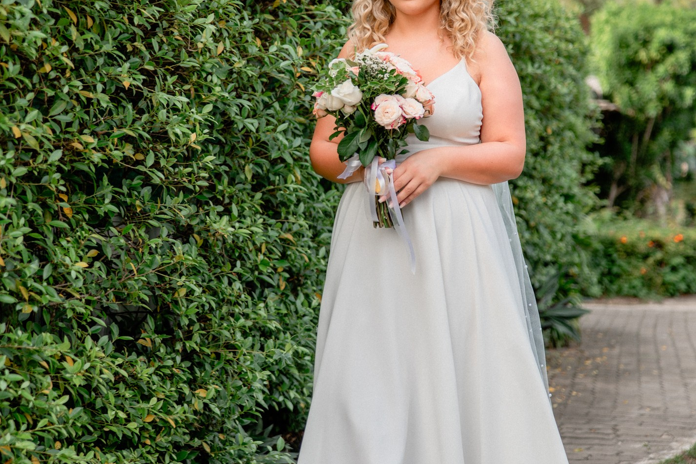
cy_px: 162
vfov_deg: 16.8
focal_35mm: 81
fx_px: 1566
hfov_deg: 25.1
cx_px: 350
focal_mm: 50
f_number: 2.2
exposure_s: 1/400
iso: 320
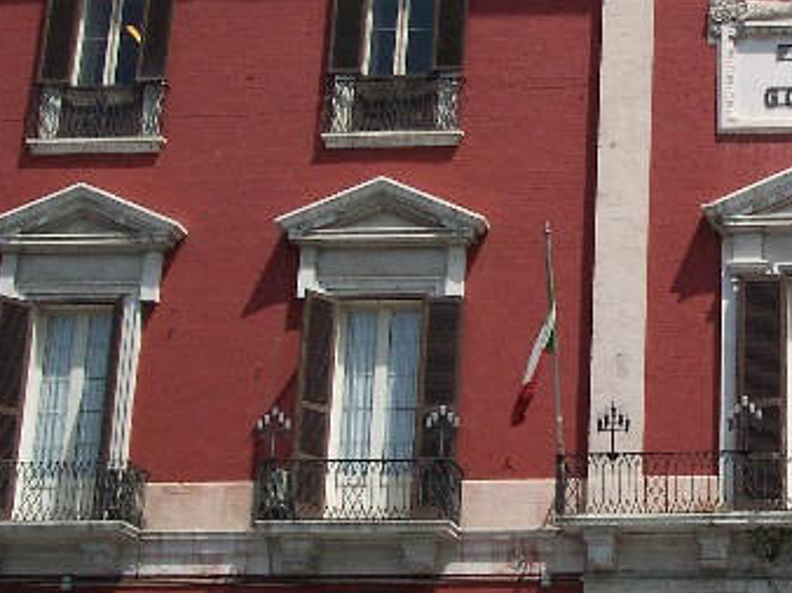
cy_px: 178
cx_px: 808
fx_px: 2058
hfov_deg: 21.0
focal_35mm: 90
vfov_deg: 16.3
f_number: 4.8
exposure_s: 1/1000
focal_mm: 8
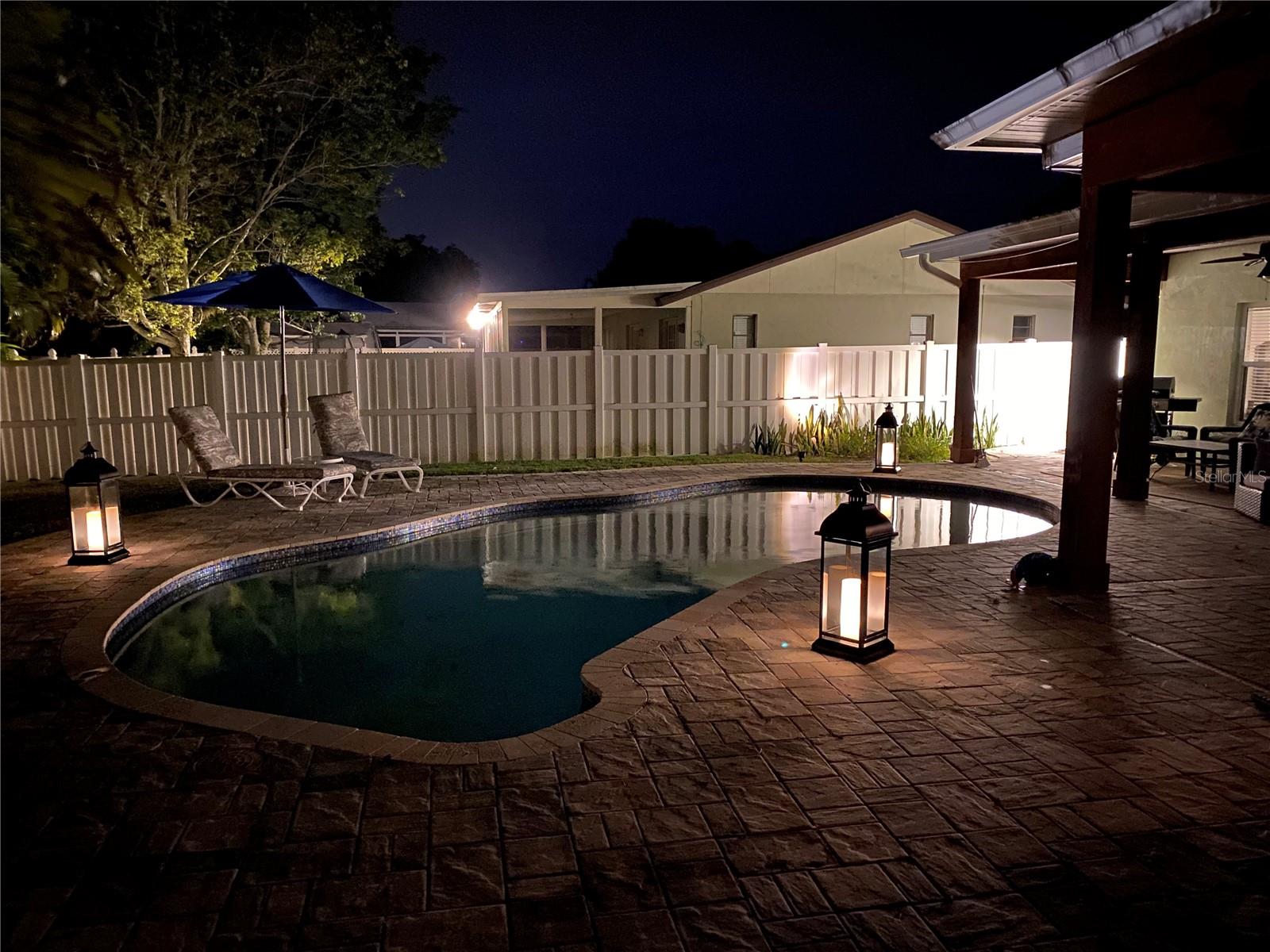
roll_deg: -0.3
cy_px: 476
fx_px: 954
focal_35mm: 26
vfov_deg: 53.1
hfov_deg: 67.3
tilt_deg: -6.9
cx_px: 635
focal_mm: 4.25
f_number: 1.8
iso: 800
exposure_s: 1/4
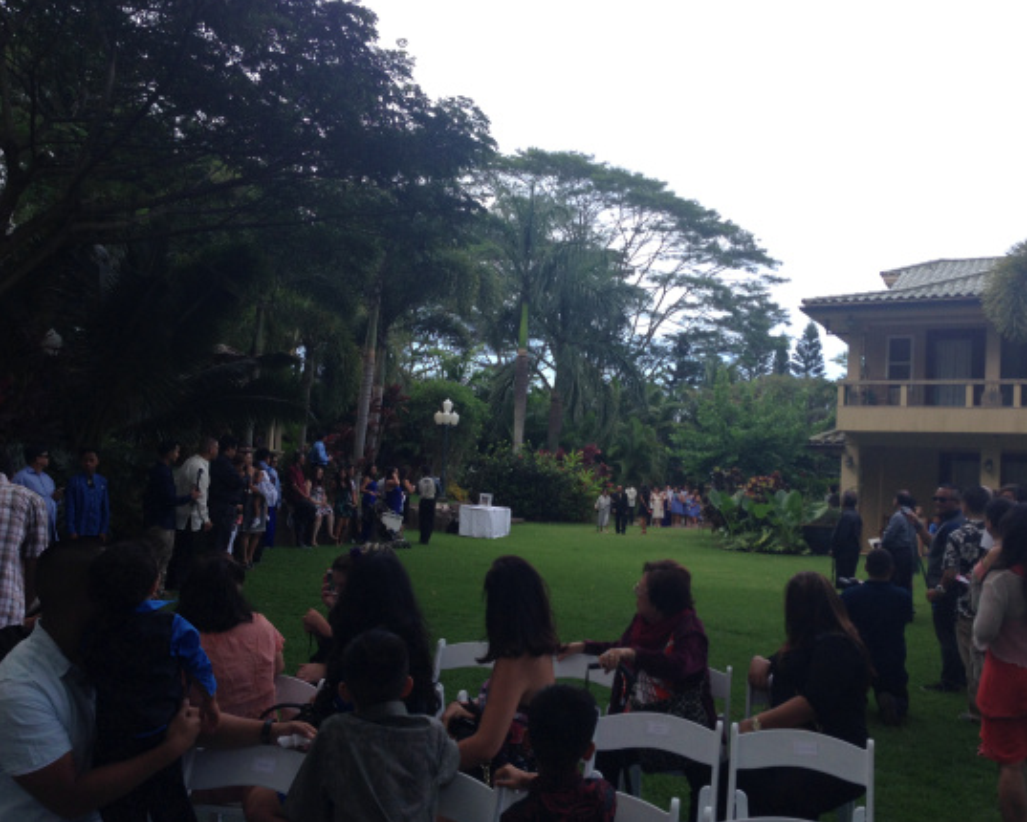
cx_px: 526
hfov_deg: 51.5
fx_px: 1064
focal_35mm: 35
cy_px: 409
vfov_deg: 42.2
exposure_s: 1/704
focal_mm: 4.12
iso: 50
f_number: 2.4
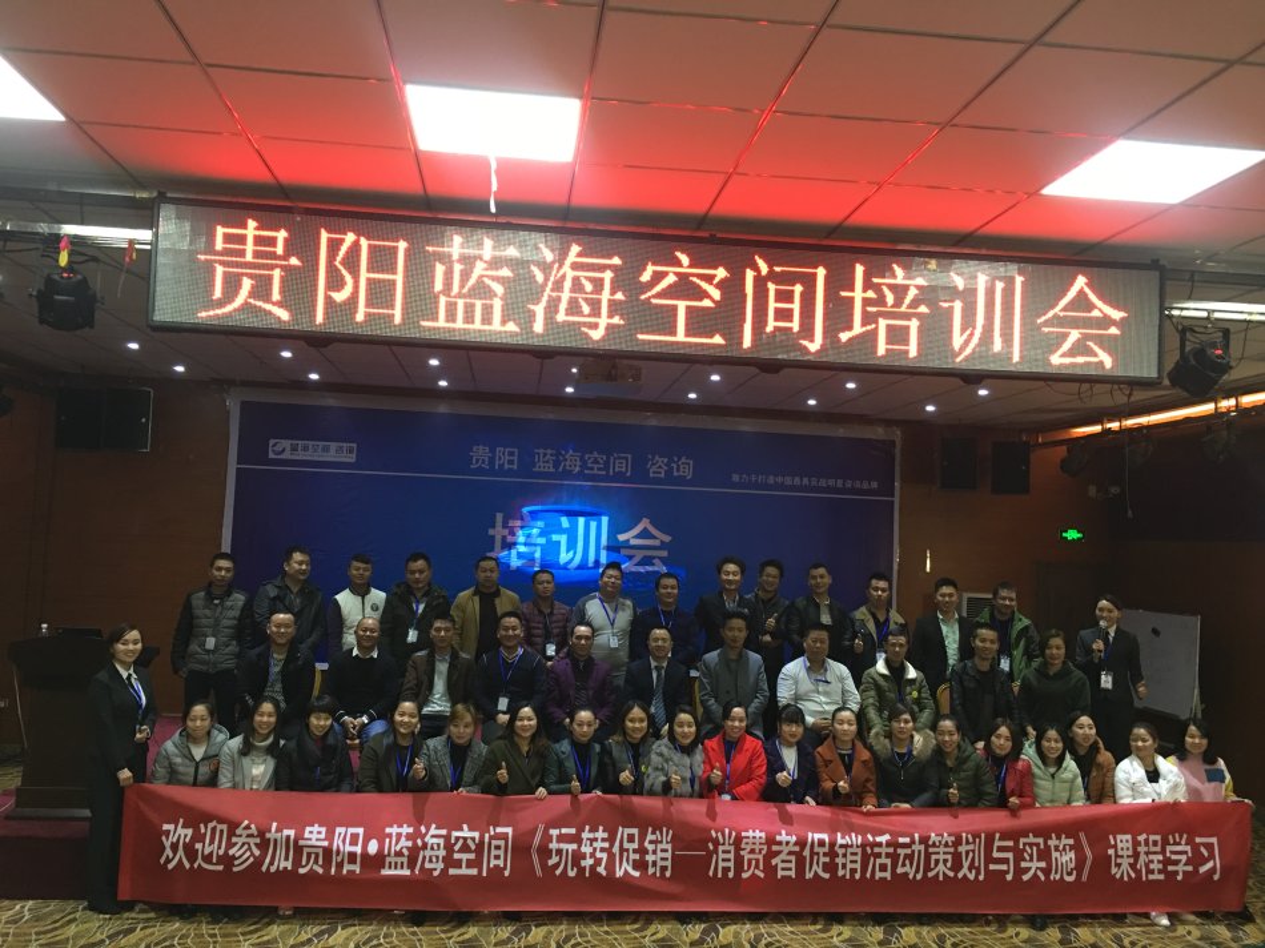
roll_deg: -3.7
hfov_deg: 61.7
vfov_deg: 48.2
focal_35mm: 29
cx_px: 632
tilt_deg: +4.5
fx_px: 1060
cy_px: 474
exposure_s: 1/17
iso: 80
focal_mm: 4.15
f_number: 2.2
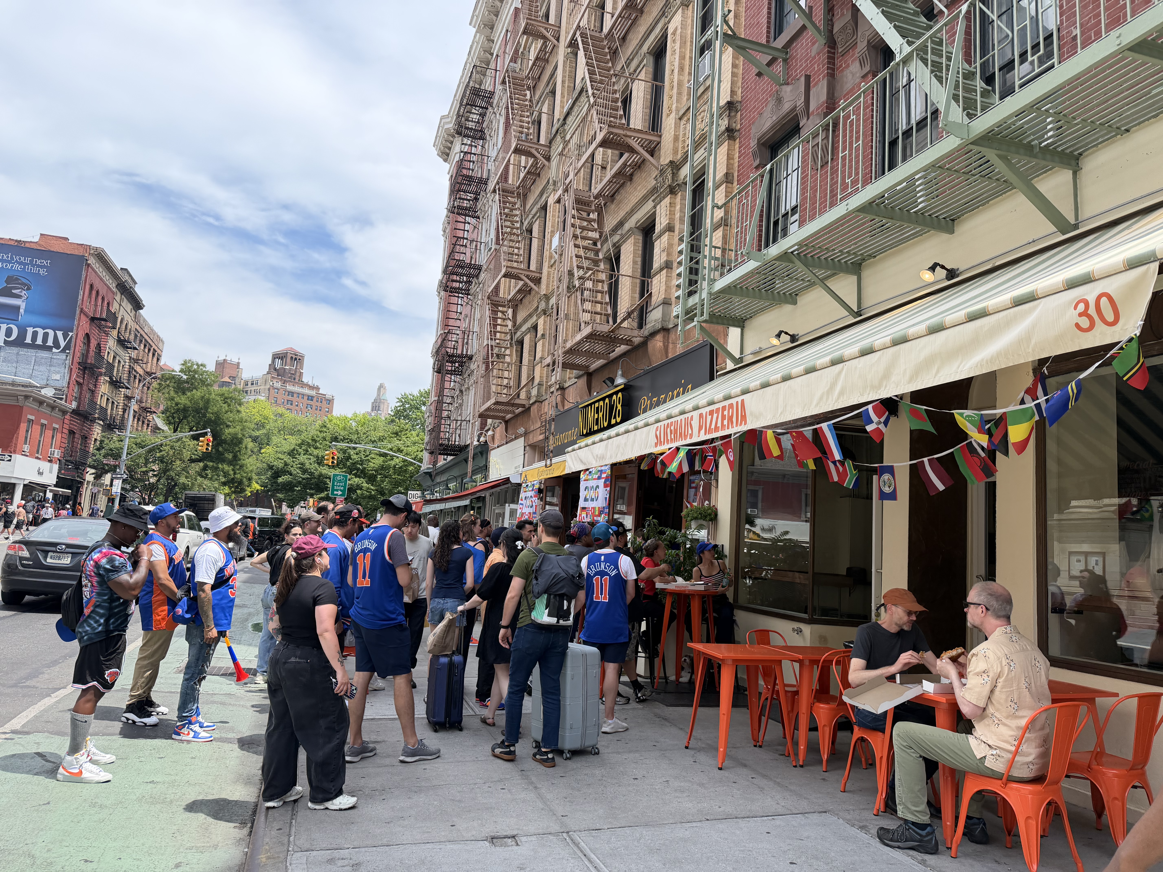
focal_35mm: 24
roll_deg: -3.0
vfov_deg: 56.8
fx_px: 806
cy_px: 436
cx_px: 582
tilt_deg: +8.1
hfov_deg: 71.6
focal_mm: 6.76
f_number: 1.78
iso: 100
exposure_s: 1/2232
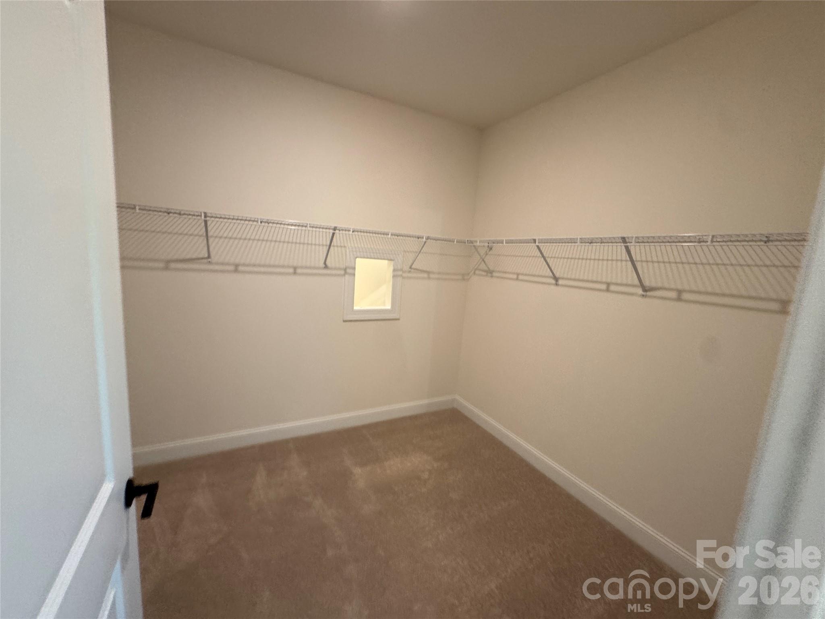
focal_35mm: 14
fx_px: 334
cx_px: 412
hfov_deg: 102.1
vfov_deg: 85.7
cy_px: 310
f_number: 2.2
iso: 200
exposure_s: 1/60
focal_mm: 2.22
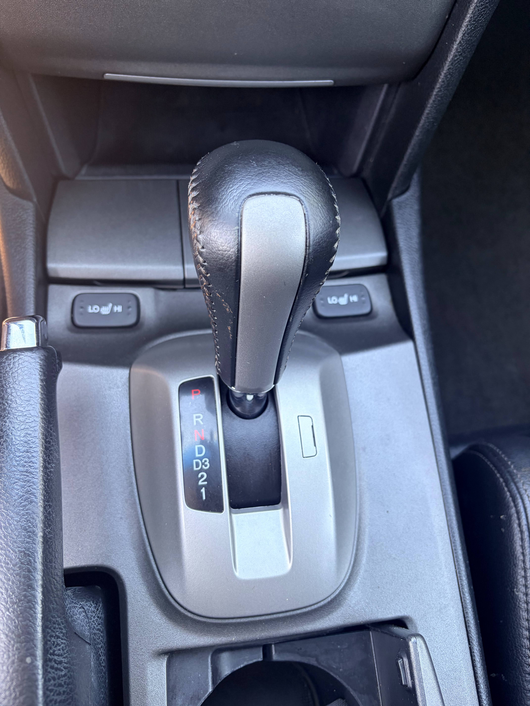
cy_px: 353
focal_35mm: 26
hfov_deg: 53.1
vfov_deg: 67.3
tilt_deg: -70.1
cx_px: 265
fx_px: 531
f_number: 1.6
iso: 125
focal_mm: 5.96
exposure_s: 1/100
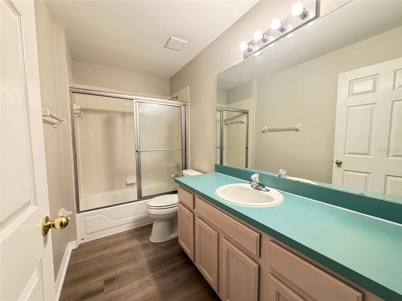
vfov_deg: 85.7
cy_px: 150
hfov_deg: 102.1
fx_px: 163
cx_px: 201
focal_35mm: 14
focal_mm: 2.22
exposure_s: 1/60
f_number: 2.2
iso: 500
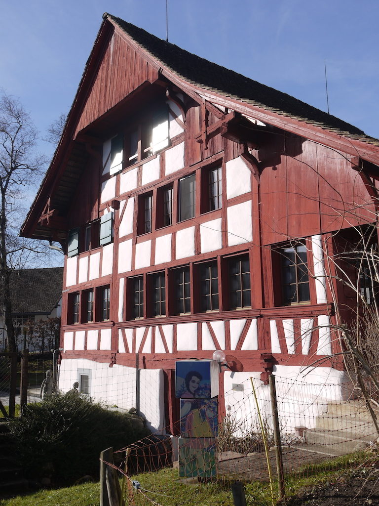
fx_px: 496
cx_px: 190
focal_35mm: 34
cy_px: 253
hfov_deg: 41.8
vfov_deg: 54.0
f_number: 8
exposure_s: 1/250
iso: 100
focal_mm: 17
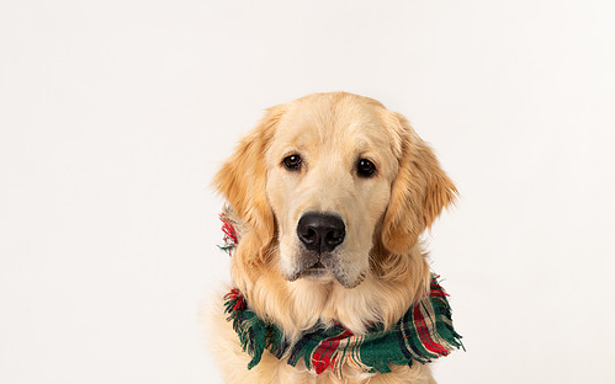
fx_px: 1140
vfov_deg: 19.1
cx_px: 279
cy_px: 199
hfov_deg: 30.2
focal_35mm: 68
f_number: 8
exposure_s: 1/200
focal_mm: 50
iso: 100
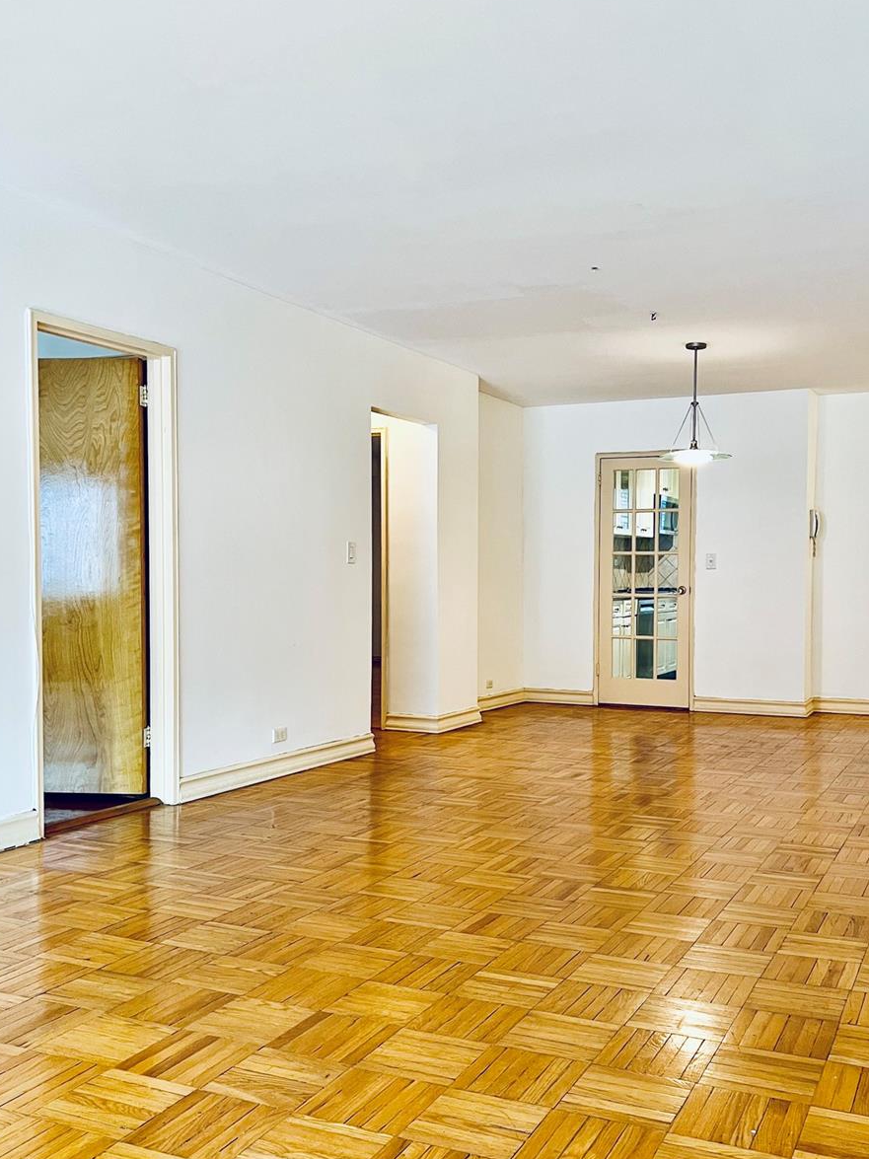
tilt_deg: -1.4
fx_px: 1138
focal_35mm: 34
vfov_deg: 53.9
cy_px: 601
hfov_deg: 41.7
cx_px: 492
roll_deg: -0.4
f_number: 1.5
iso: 100
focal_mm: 5.7
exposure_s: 1/60
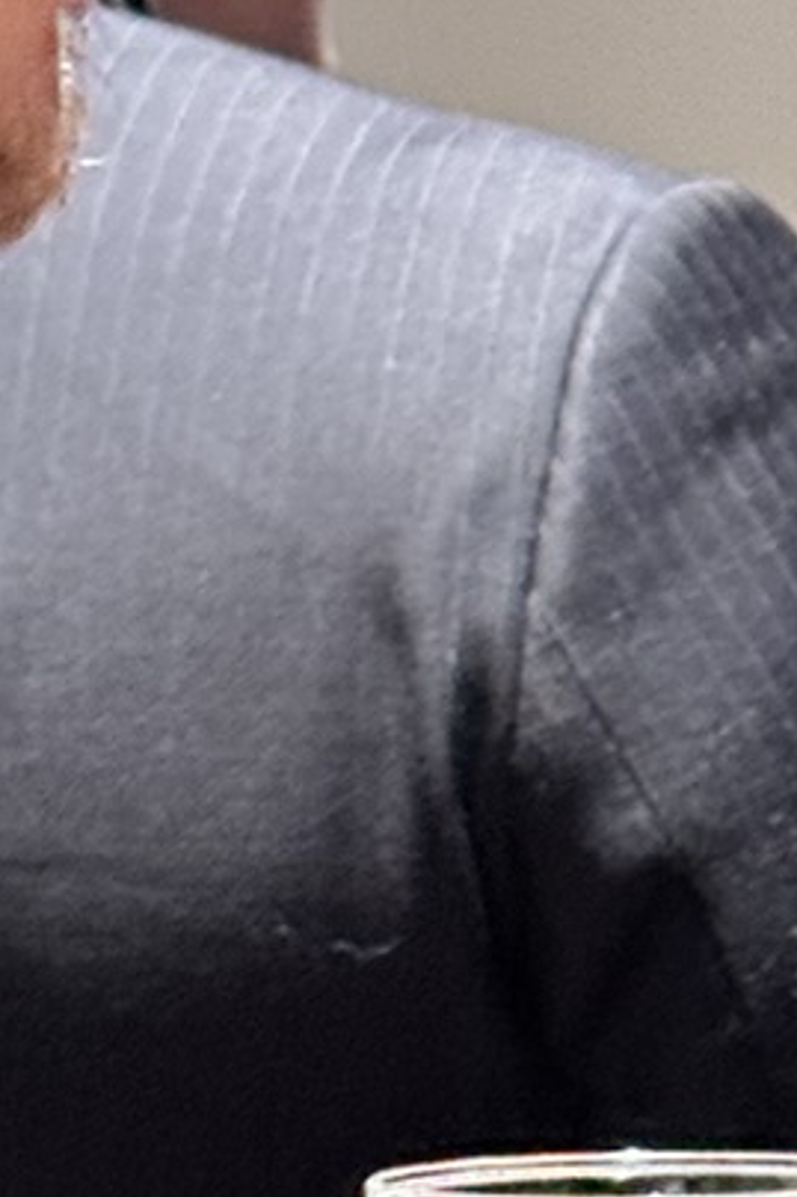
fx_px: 8408
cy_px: 2844
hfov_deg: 5.3
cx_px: 1795
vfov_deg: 7.6
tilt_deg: -16.9
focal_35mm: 253
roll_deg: +1.5
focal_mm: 6.76
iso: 160
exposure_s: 1/50
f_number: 1.78
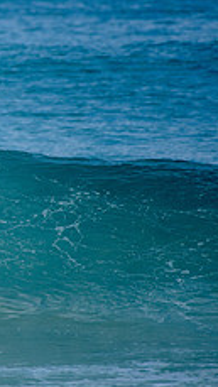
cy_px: 123
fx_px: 13632
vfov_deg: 1.6
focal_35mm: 1328
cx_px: -218
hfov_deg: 0.9
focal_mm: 500
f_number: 5.6
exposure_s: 1/2000
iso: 180
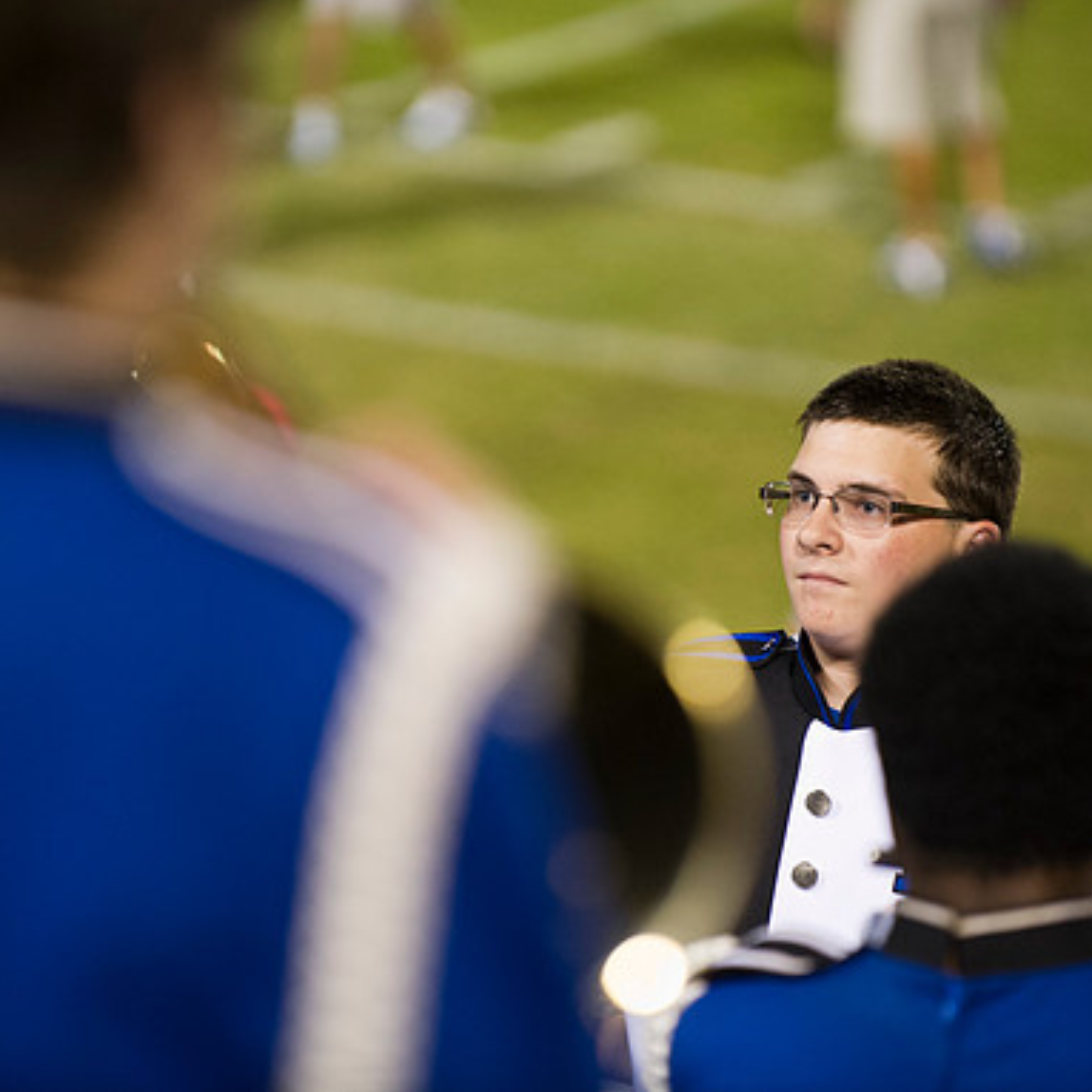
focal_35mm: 257
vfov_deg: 6.8
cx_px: 456
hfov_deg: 6.8
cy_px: 545
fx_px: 9172
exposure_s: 1/125
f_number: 2.8
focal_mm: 200
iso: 4000
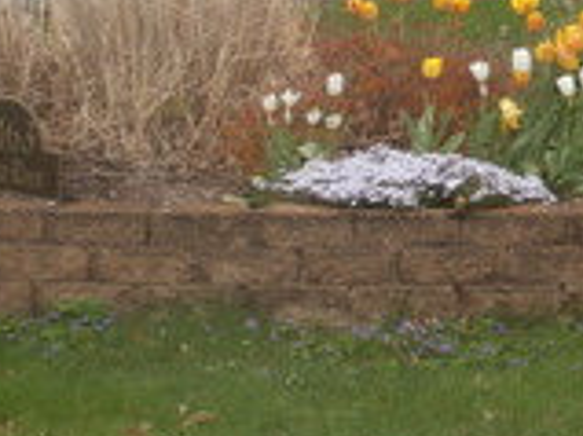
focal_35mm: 189
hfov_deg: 9.8
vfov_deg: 7.7
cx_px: 1115
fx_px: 3181
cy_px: -158
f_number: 4.2
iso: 100
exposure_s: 1/250
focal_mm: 8.29
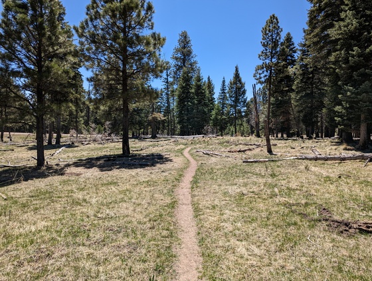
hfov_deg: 71.5
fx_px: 258
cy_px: 140
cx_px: 186
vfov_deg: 57.0
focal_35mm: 24
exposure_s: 1/1364
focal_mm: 6.81
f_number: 1.85
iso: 46
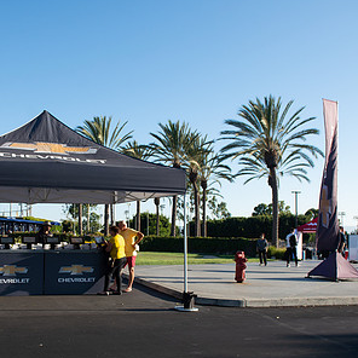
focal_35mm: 40
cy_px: 211
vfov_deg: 41.7
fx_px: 468
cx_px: 99
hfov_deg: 40.9
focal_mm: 24
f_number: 4.5
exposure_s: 1/1000
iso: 200
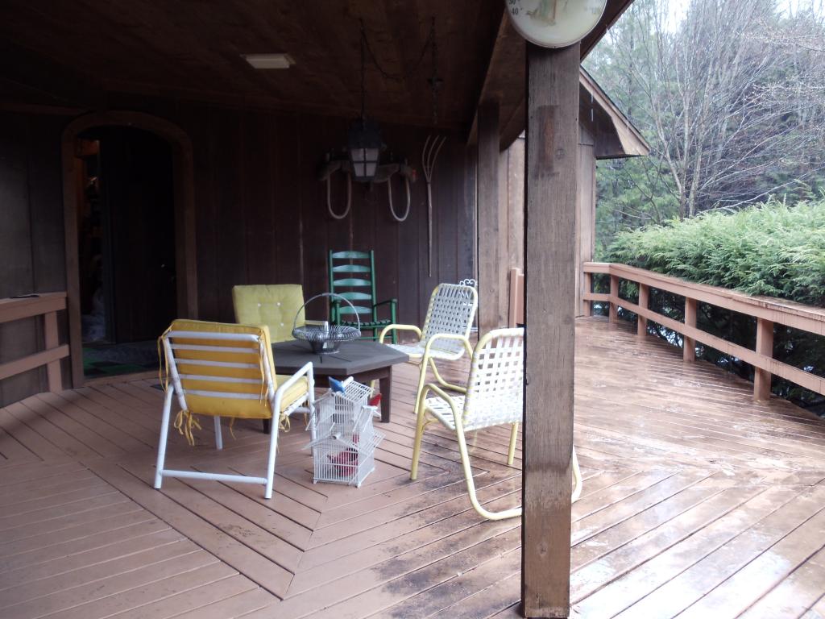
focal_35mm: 44
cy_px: 310
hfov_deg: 42.9
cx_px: 412
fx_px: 1049
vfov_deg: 32.9
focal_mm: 6
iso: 100
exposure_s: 1/40
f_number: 3.5
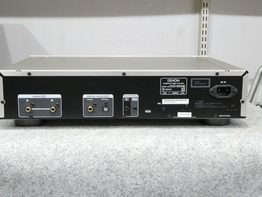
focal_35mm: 54
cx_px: 122
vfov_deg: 27.0
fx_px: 409
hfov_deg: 35.5
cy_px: 100
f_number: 5.6
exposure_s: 1/10
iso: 400
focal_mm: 9
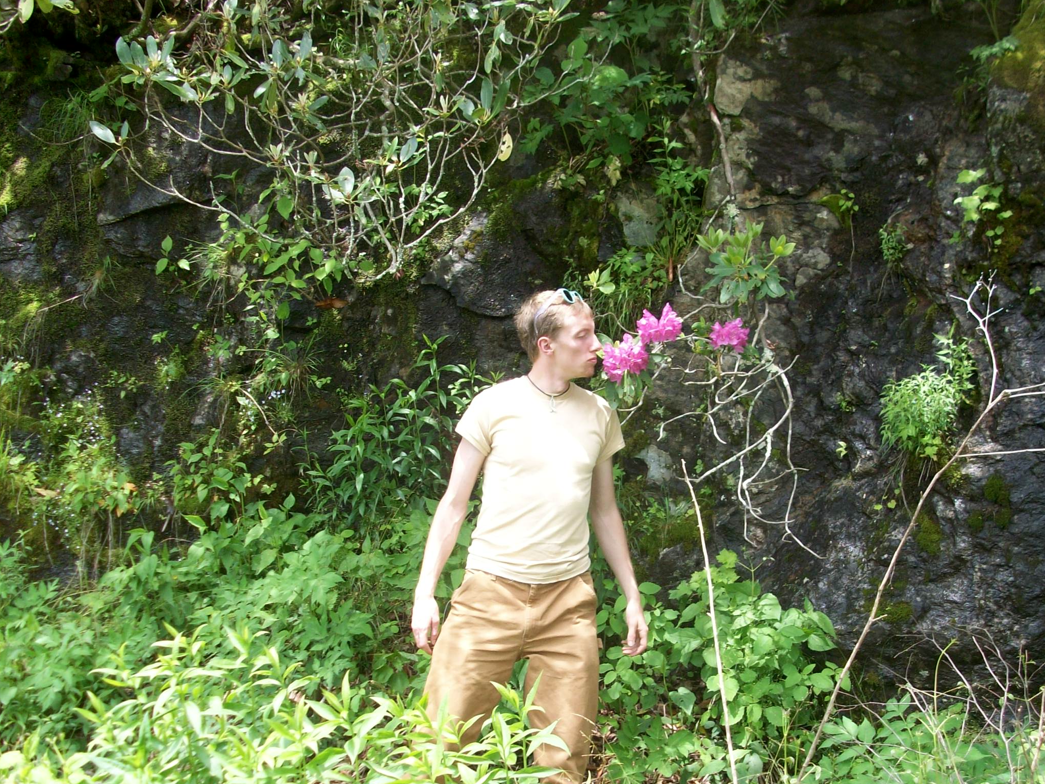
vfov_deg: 33.5
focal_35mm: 43
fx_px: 1298
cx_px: 646
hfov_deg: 43.5
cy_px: 459
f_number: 2.8
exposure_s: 1/128
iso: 74
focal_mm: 5.7
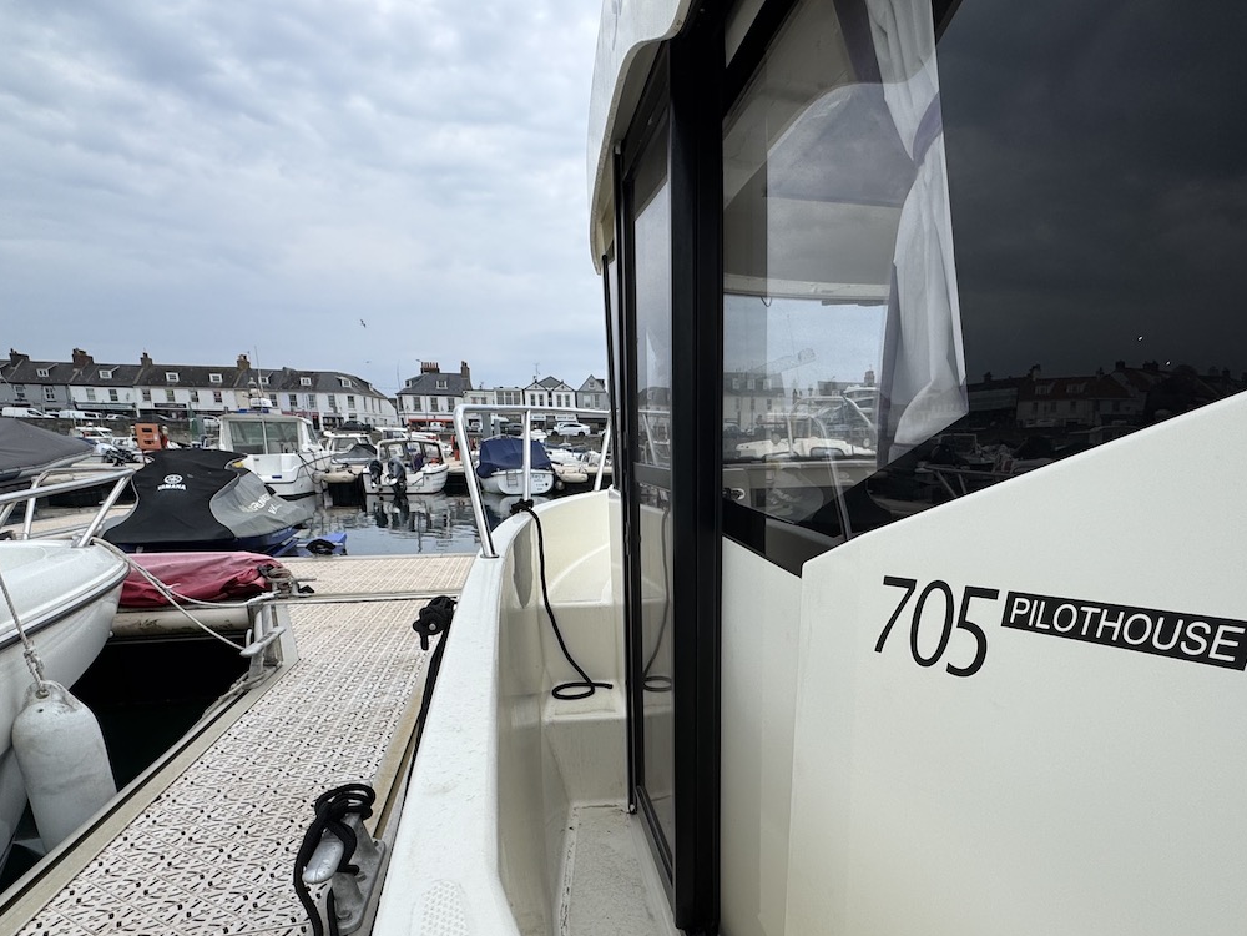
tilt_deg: -11.9
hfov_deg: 77.8
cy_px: 622
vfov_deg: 61.9
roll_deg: -0.6
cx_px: 768
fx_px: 756
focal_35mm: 21
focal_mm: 2.22
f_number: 2.2
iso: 50
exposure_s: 1/932
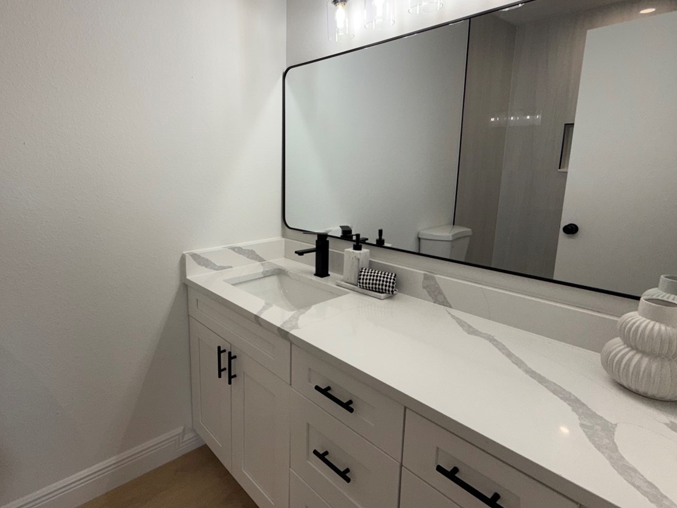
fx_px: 391
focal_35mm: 20
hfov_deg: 80.7
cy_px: 226
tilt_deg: -10.7
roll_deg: -0.6
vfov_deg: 65.8
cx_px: 267
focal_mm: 2.22
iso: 50
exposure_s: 1/148
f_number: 2.2
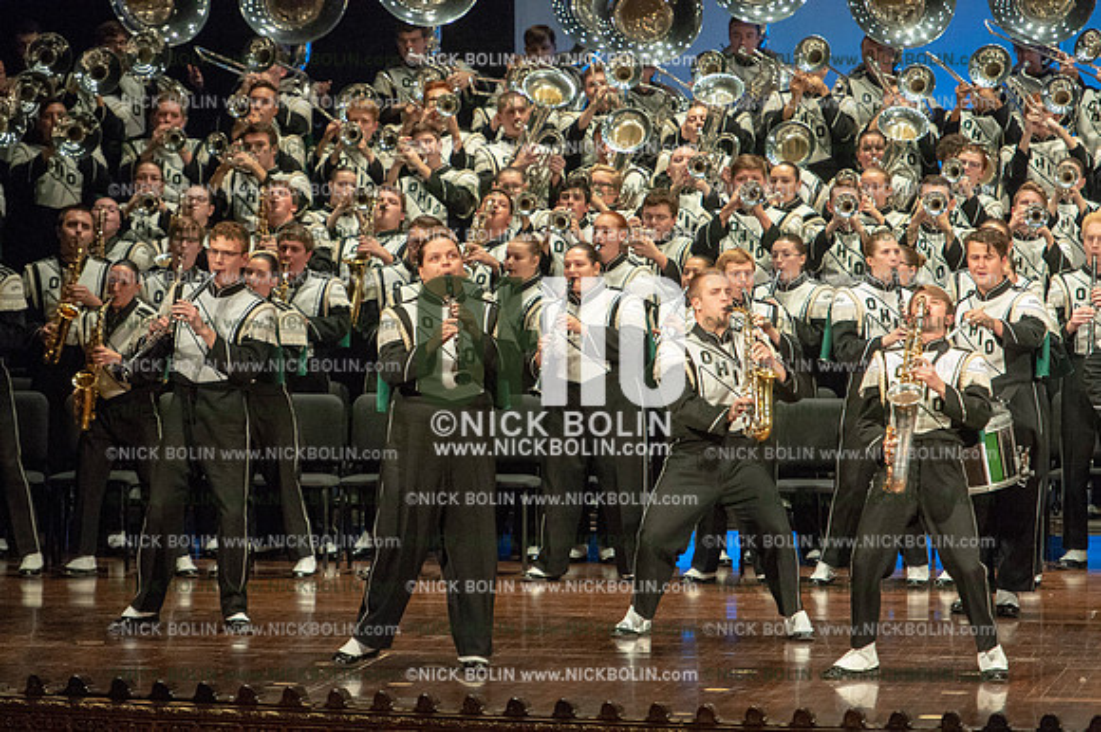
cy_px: 366
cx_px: 550
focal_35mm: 220
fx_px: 6724
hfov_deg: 9.4
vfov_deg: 6.2
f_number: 5.6
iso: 8000
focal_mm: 220
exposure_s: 1/320
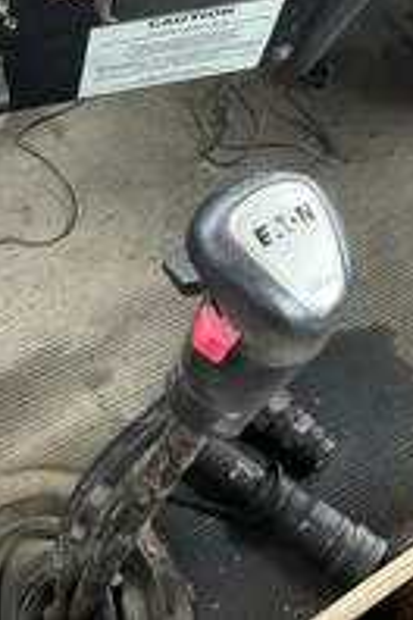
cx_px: -31
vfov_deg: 32.3
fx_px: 1050
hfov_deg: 21.2
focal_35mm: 61
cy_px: 153
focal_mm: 3
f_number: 1.8
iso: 100
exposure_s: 1/60
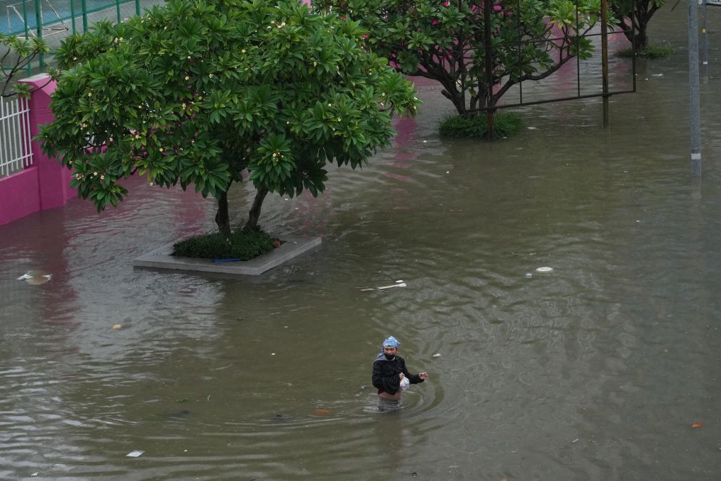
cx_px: 391
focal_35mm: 128
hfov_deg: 16.0
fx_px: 2563
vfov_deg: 10.7
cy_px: 257
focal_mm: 105
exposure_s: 1/400
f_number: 9
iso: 1600
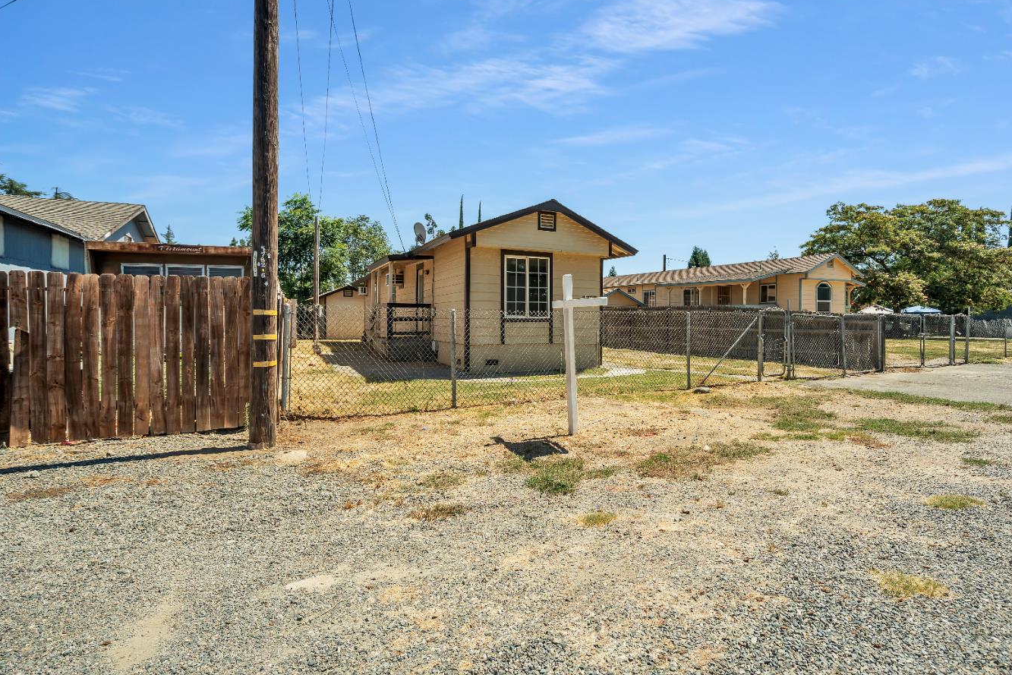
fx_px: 506
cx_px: 567
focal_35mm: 18
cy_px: 326
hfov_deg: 89.6
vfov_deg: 67.4
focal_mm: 16
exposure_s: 1/1600
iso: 100
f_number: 4
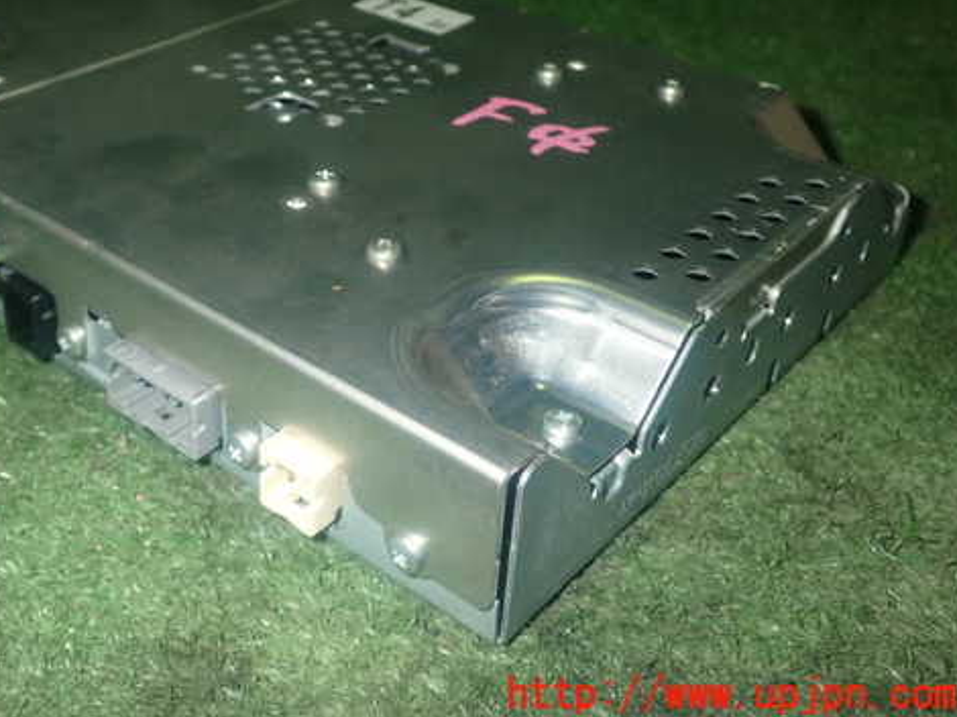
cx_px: 356
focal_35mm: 46
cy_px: 263
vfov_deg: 31.3
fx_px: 1271
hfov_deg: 41.0
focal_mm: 6.37
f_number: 7.1
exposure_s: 1/40
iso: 400
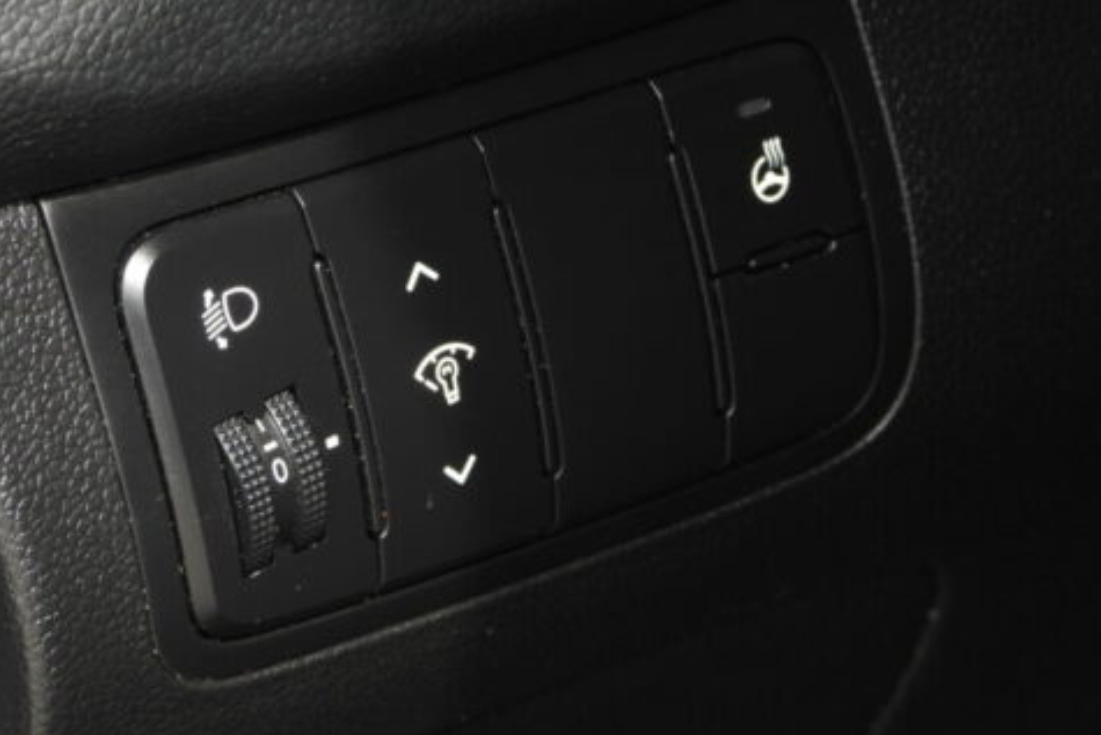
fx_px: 10248
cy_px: 304
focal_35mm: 335
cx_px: 489
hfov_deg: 6.1
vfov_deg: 4.1
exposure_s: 1/100
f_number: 4.5
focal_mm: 38.6
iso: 100
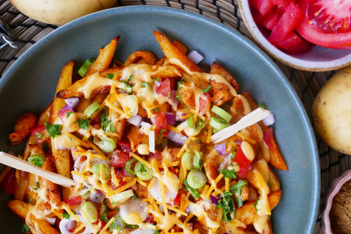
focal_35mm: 41
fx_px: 400
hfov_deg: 47.4
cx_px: 177
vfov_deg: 32.6
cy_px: 119
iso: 1250
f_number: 8
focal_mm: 14.6
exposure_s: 1/80
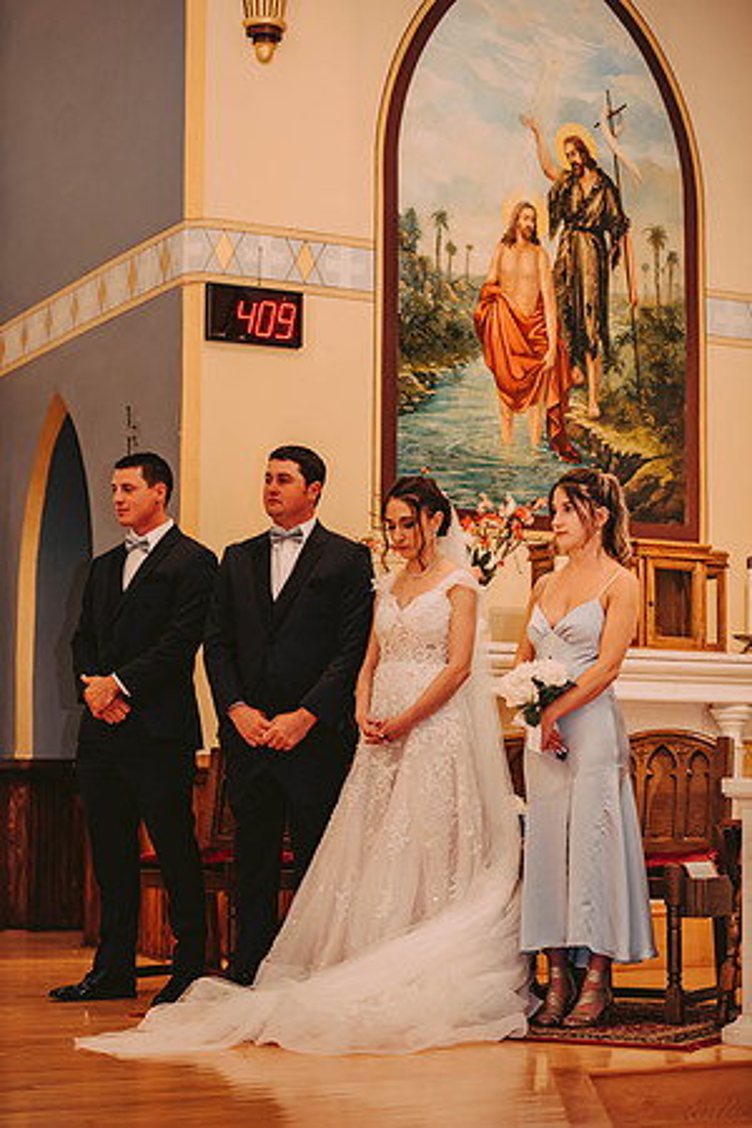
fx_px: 2193
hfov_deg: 19.5
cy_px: 564
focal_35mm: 70
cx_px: 376
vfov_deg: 28.8
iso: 800
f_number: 2.8
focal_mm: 70
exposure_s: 1/80
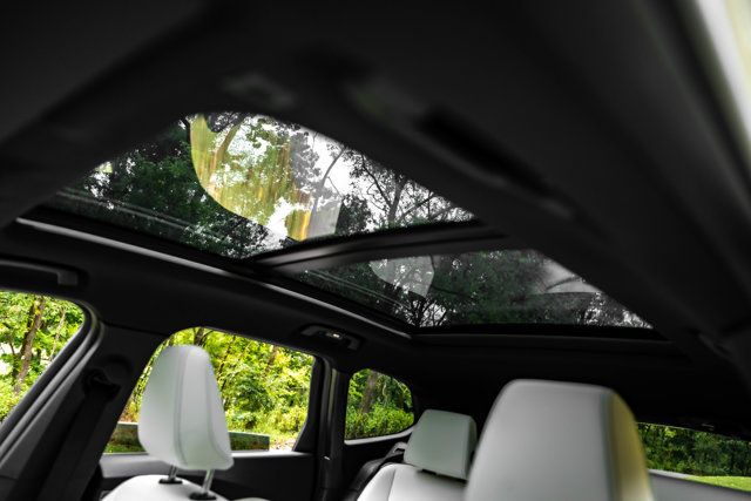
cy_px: 250
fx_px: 501
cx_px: 376
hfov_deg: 73.7
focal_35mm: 24
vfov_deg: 53.2
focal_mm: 24
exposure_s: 1/200
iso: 800
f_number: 2.8
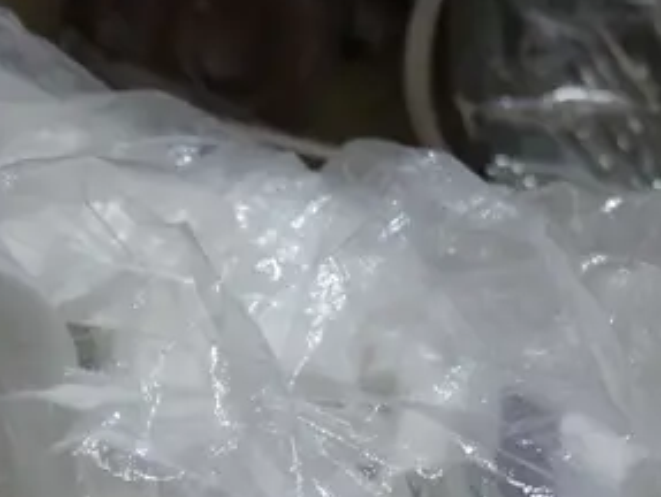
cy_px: 413
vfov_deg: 13.8
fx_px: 2046
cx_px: 322
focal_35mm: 107
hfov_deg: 18.4
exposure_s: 1/60
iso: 320
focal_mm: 15
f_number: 3.6
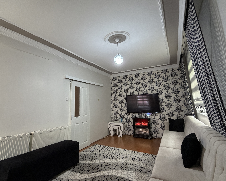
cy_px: 83
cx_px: 96
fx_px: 120
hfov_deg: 85.7
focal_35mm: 18
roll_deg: +1.5
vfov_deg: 73.7
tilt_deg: +10.2
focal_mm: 2.22
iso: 320
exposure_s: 1/76
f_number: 2.2
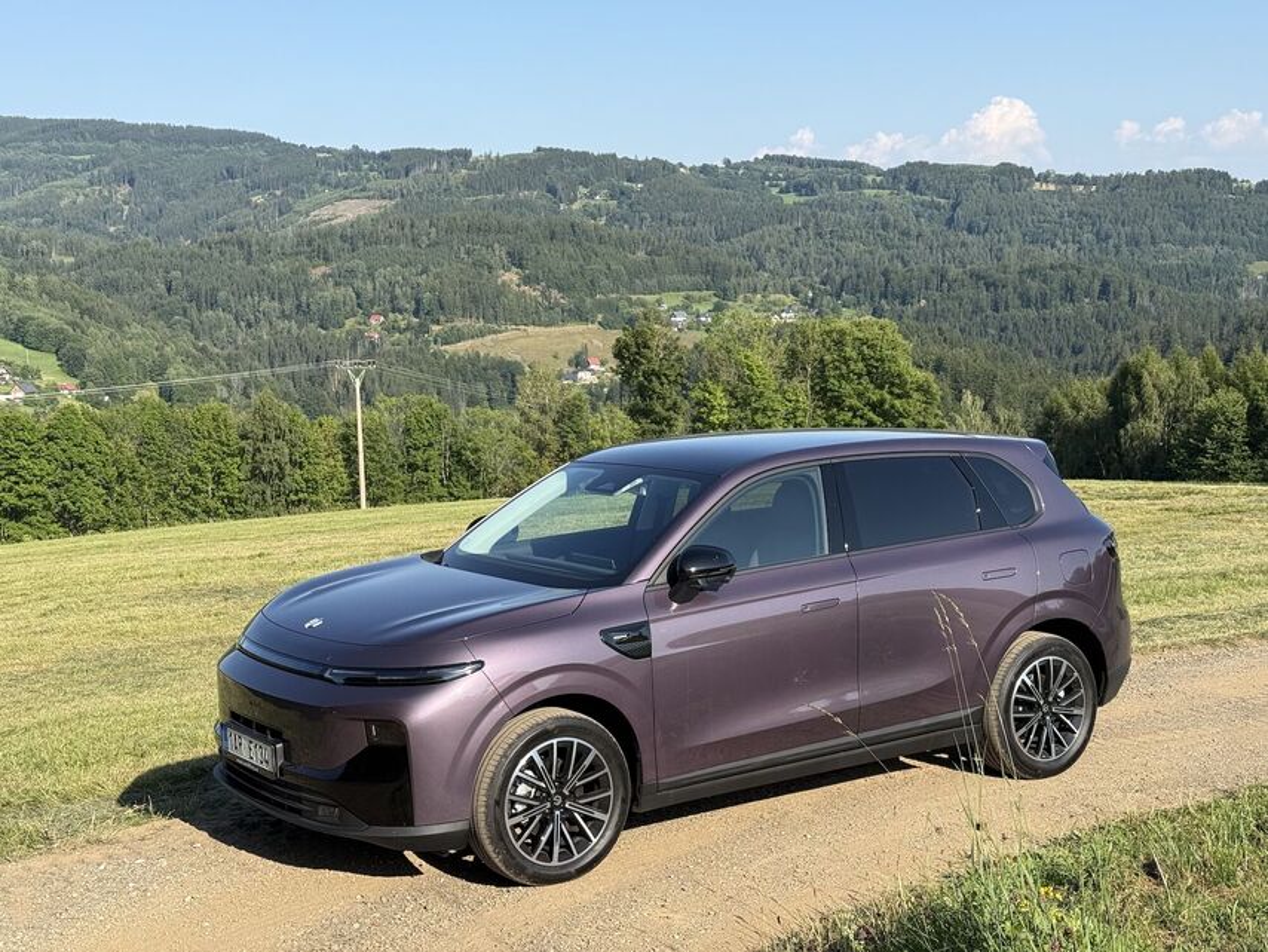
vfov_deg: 30.3
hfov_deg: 39.6
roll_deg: +0.8
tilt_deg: -7.4
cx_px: 634
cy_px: 476
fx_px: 1759
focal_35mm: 48
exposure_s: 1/2415
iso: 100
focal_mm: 6.76
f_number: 1.78
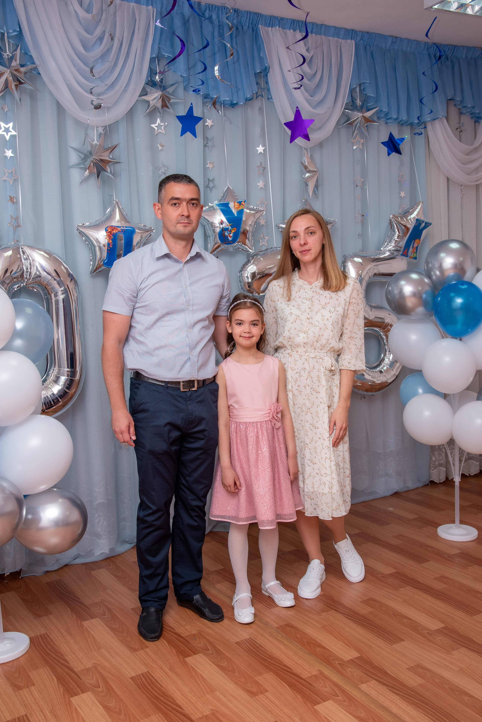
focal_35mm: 38
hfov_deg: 35.1
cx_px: 241
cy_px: 361
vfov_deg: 50.7
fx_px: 762
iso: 640
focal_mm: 38
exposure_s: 1/200
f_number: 7.1
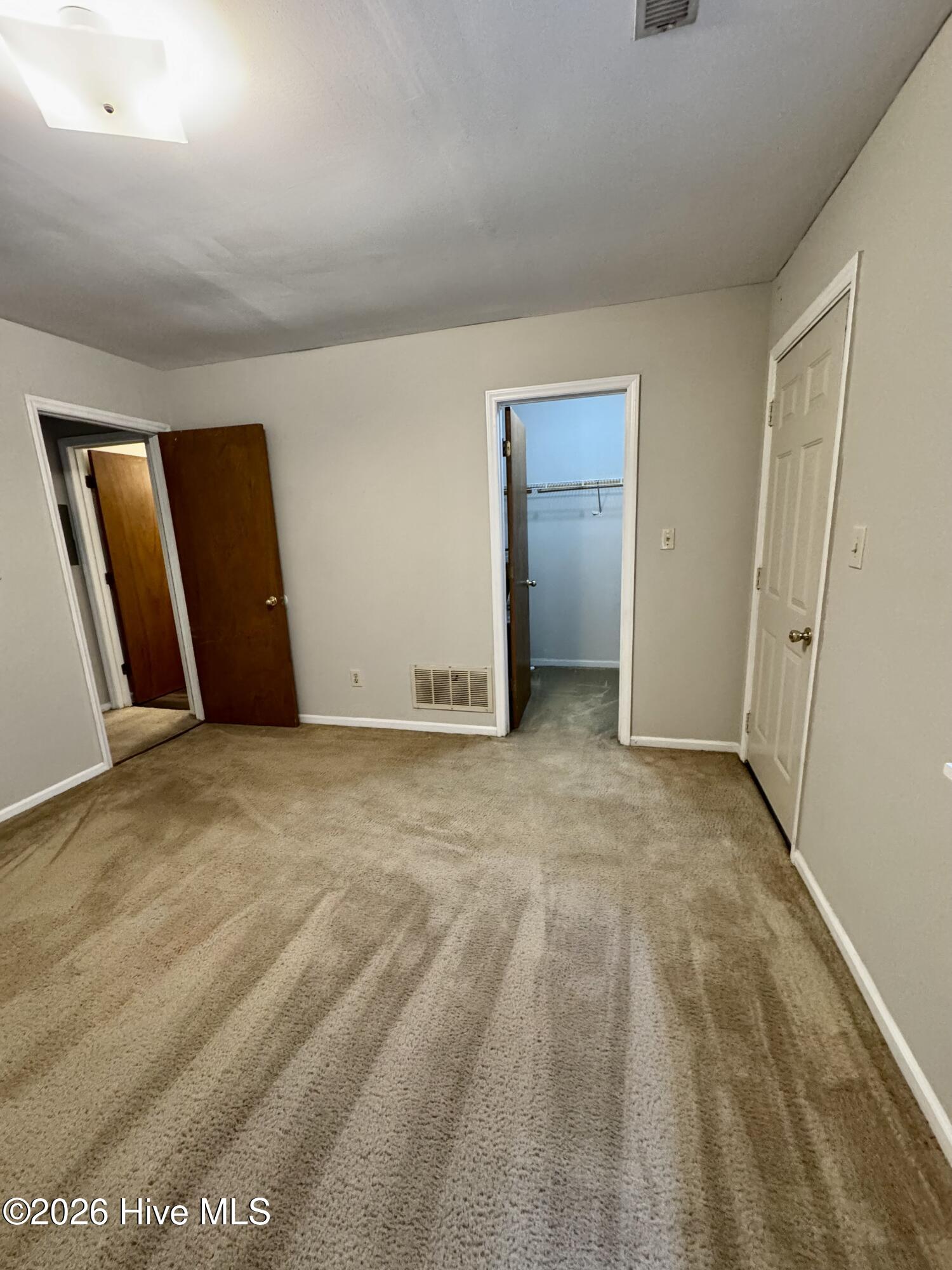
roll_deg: +3.2
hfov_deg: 85.7
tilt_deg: -12.3
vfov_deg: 102.1
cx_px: 476
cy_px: 635
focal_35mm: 14
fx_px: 513
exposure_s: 1/60
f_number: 2.2
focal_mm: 2.22
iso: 500
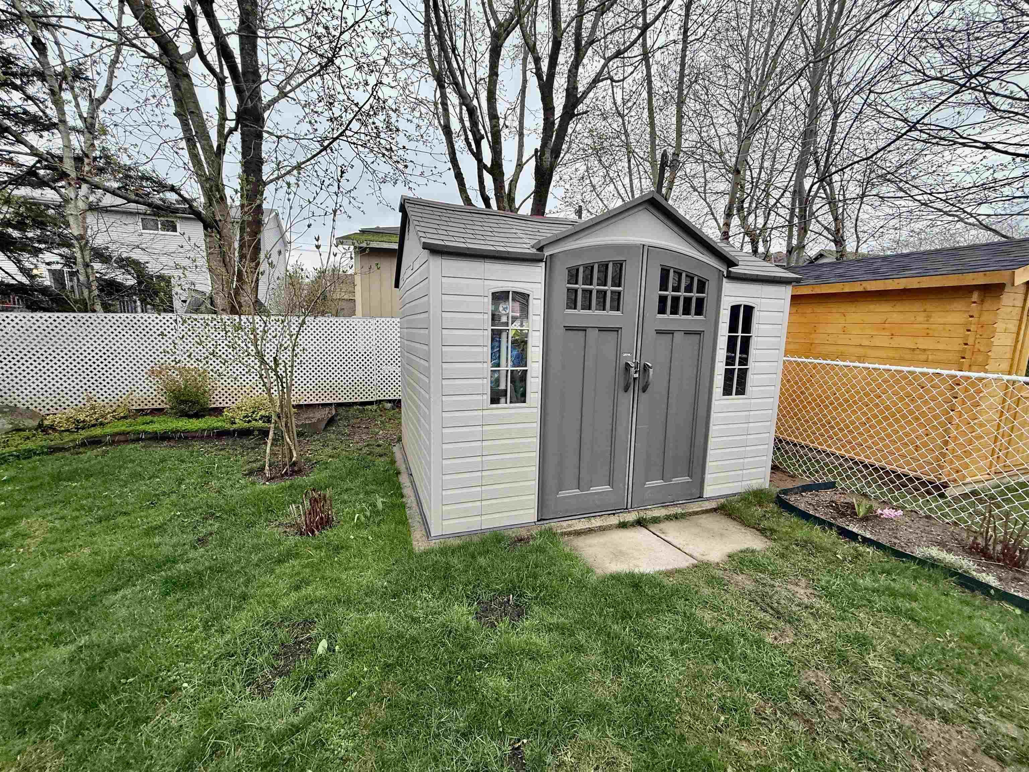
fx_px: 416
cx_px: 514
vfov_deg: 85.7
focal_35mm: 14
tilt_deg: -8.3
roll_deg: -1.2
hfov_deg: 102.1
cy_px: 386
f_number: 2.2
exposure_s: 1/99
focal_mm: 2.22
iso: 125
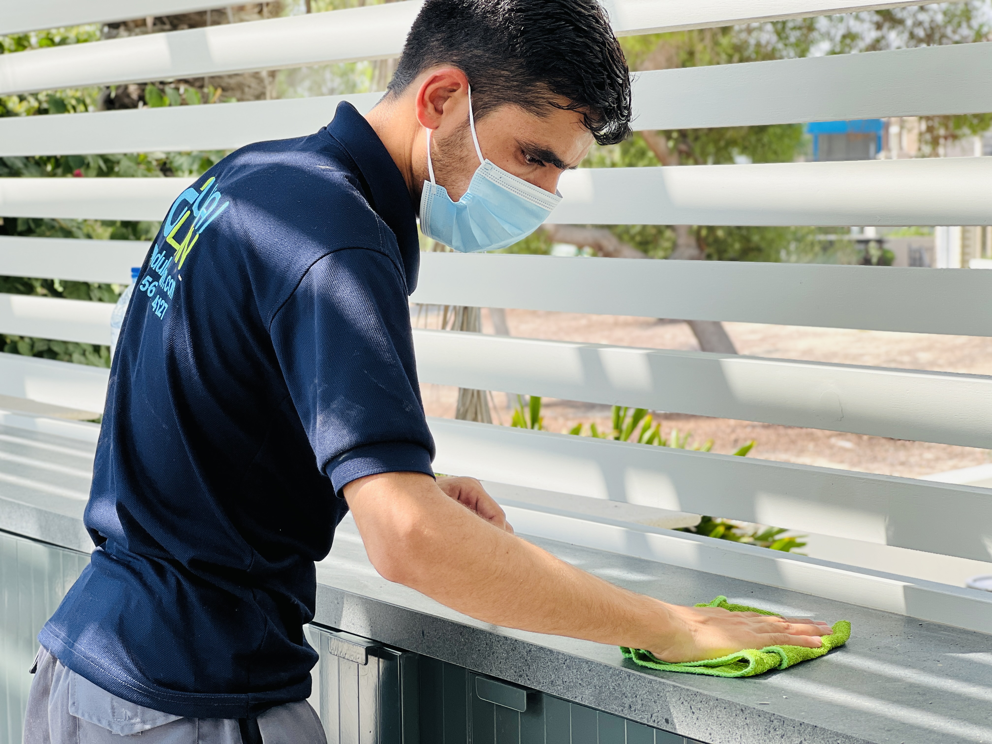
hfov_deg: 25.3
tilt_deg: -4.2
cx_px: 496
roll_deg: +0.7
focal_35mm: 77
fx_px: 2207
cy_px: 372
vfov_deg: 19.1
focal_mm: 9
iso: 25
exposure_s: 1/262
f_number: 2.8
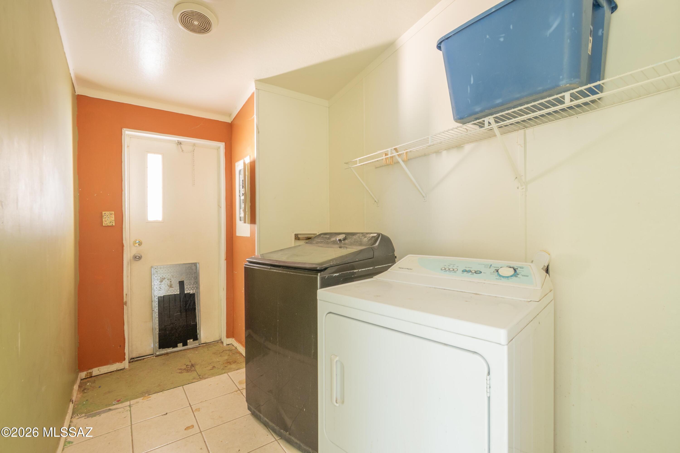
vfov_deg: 77.3
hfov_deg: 100.4
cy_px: 226
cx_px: 340
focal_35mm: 15
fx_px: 283
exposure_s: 8
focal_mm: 10
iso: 250
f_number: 8
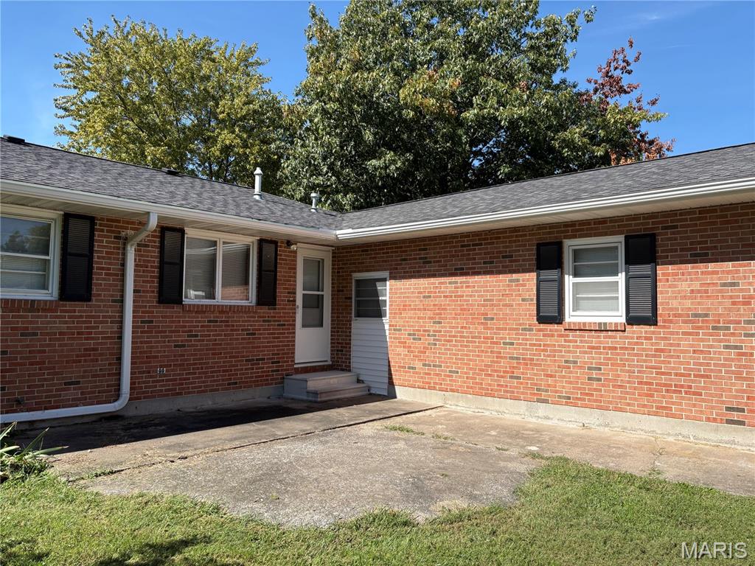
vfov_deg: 53.1
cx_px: 378
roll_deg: -0.3
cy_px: 283
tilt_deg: +4.8
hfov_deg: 67.3
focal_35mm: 26
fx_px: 567
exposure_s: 1/2364
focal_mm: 5.96
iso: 50
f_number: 1.6
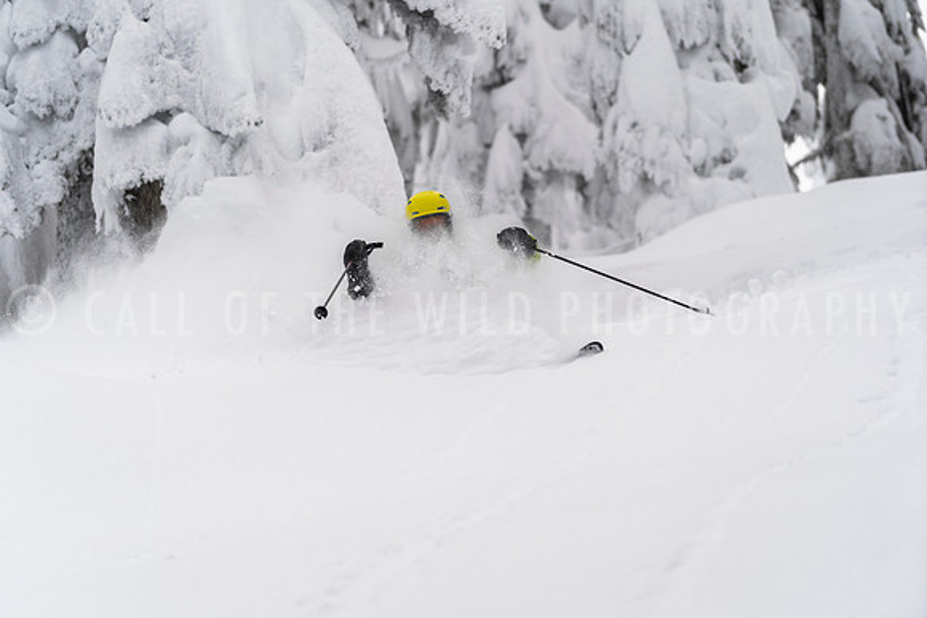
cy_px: 309
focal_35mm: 174
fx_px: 4481
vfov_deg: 7.9
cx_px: 464
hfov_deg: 11.8
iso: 160
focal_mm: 174
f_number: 4
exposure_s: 1/1000
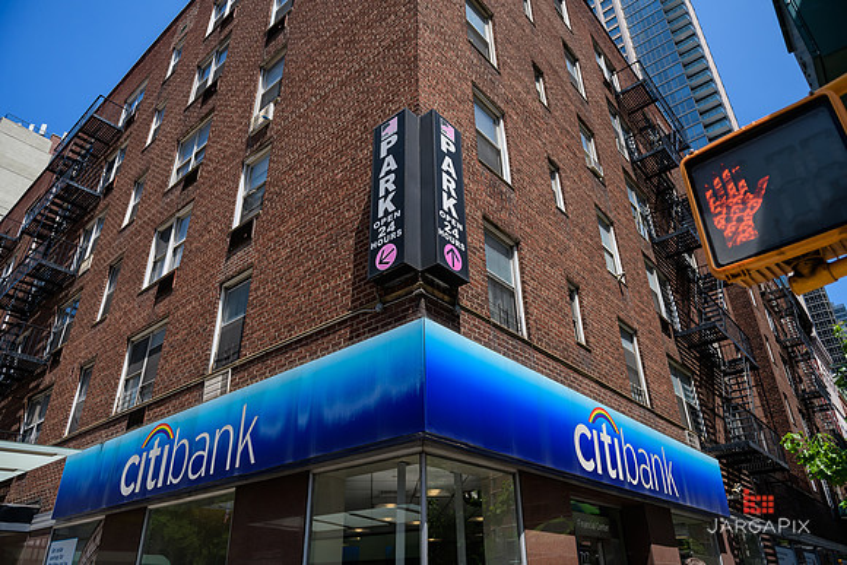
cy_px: 282
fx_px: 565
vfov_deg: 53.2
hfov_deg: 73.7
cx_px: 424
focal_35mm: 24
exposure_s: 1/2000
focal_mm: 24
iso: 200
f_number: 4
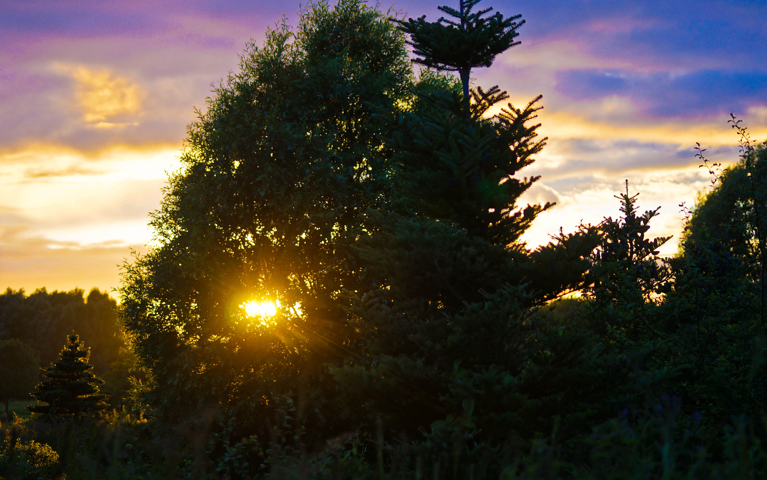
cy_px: 245
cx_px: 382
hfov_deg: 19.3
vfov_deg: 12.1
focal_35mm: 108
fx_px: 2258
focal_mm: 70
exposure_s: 1/160
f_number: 4
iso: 160
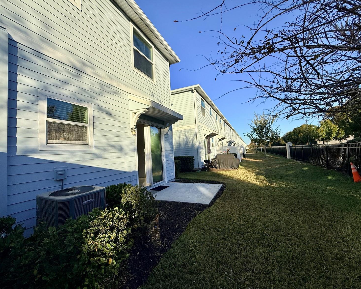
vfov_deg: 84.0
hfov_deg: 96.8
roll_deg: +3.1
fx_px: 160
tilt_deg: +2.7
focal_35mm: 15
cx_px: 181
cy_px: 143
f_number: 2.2
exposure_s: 1/2611
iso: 50
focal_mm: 2.22
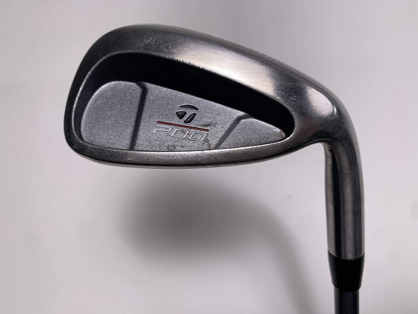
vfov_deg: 53.1
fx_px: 314
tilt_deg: -62.9
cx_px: 209
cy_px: 157
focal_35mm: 26
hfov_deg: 67.3
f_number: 1.8
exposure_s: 1/428
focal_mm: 4.25
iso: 25
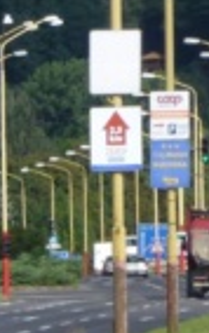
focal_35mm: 733
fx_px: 6667
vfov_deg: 2.9
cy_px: 280
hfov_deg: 1.8
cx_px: -247
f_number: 5.5
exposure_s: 1/400
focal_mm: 35.2
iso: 100
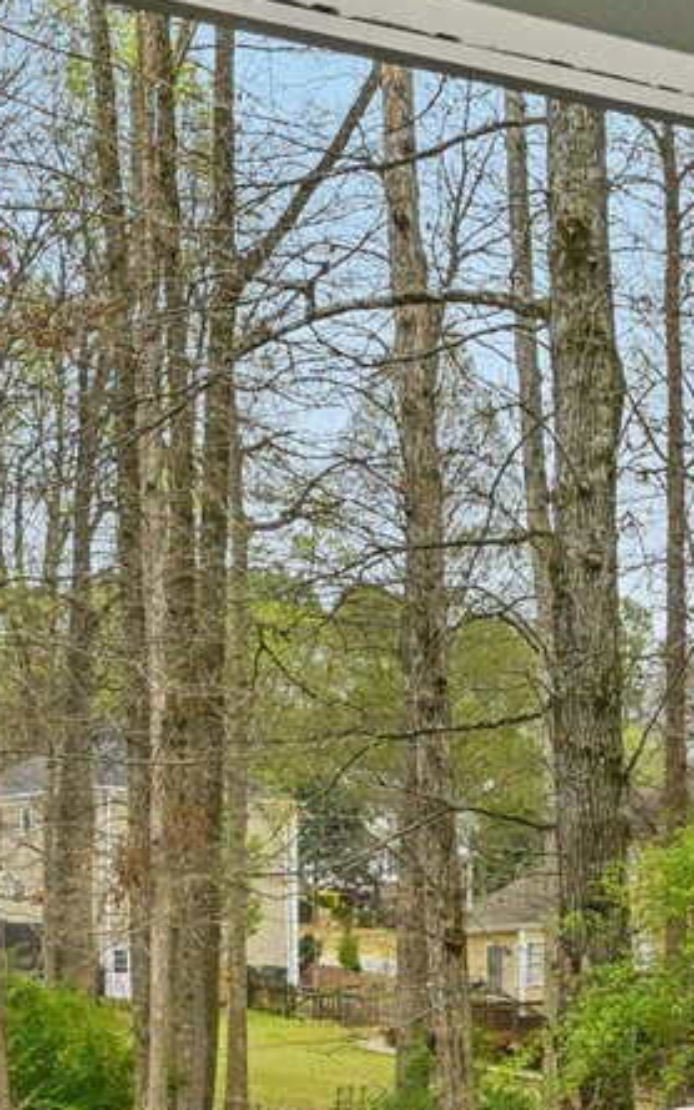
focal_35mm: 77
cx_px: 1046
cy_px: 1074
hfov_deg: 15.5
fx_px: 2341
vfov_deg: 25.5
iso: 400
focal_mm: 16.5
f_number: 8
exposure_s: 1/1000
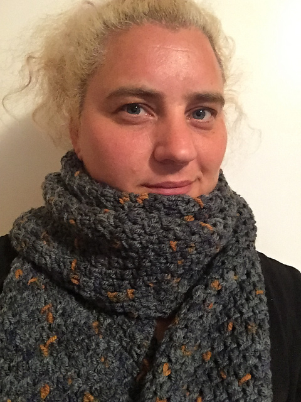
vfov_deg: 58.4
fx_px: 359
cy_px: 201
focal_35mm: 31
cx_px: 150
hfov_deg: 45.4
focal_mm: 2.65
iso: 500
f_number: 2.2
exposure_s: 1/17
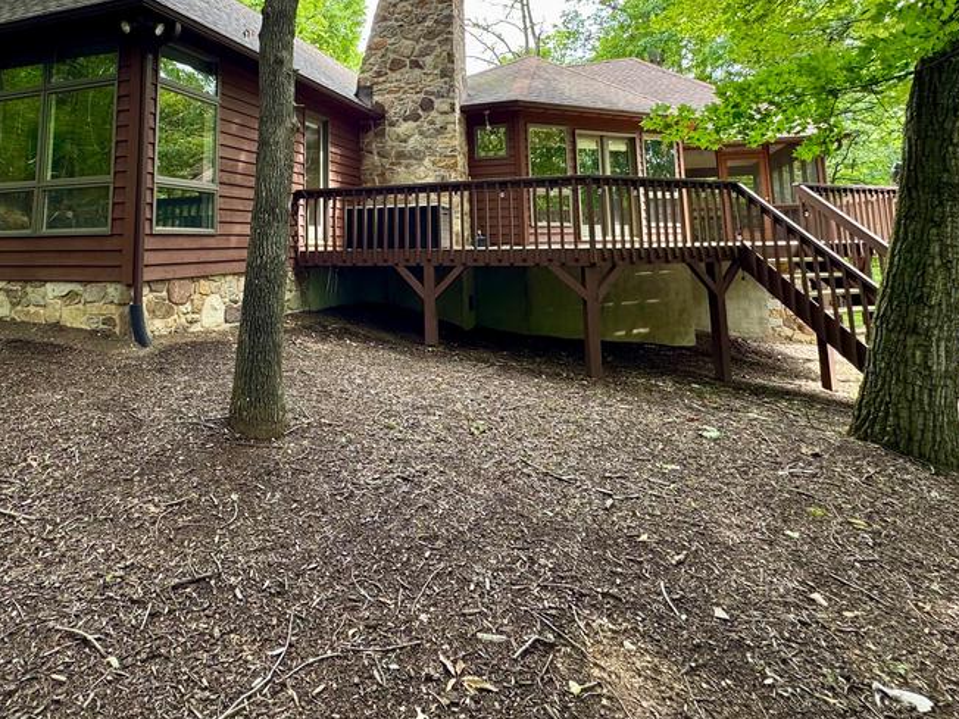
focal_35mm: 22
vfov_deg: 57.4
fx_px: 609
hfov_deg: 75.6
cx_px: 388
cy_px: 163
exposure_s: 1/99
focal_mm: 2.22
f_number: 2.2
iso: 50
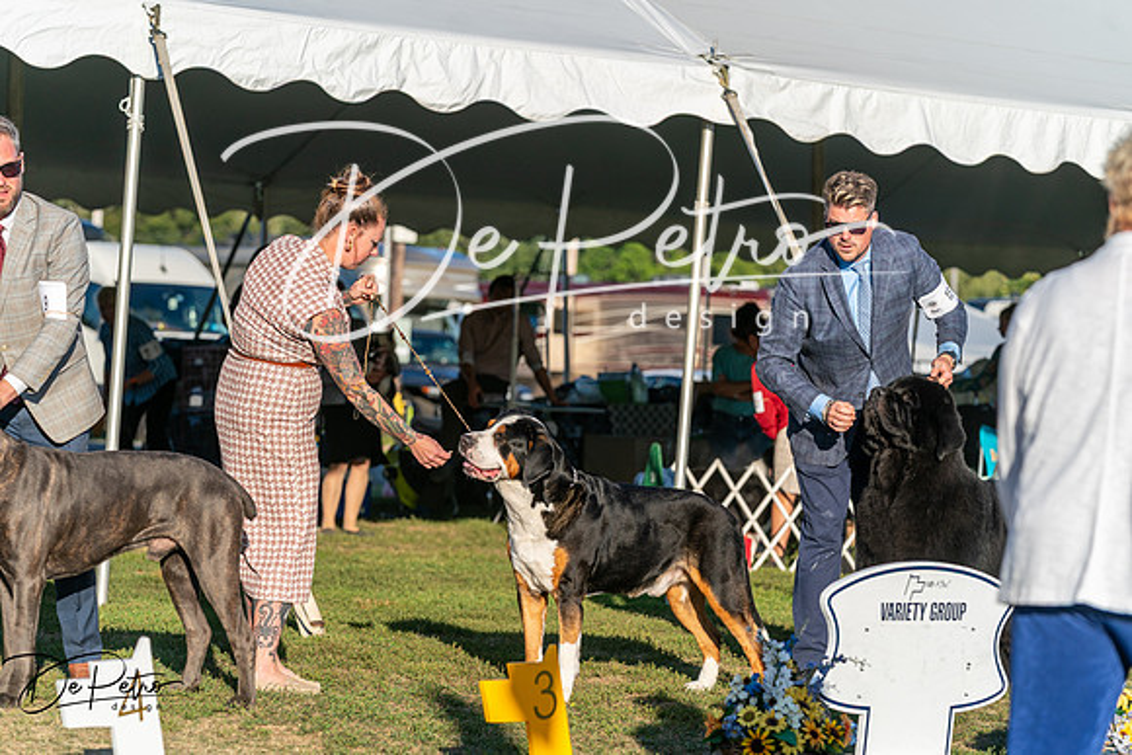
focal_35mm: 127
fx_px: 3994
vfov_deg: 10.8
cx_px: 566
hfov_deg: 16.1
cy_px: 378
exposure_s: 1/1250
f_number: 4.5
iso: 160
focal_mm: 127
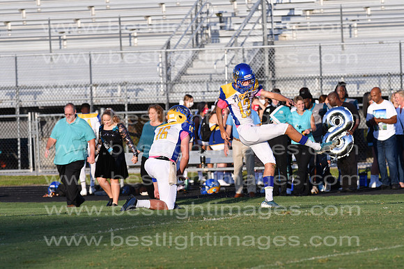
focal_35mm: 450
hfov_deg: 4.6
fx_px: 5051
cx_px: 202
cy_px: 134
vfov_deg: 3.1
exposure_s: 1/1600
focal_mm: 300
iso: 400
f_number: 5.6
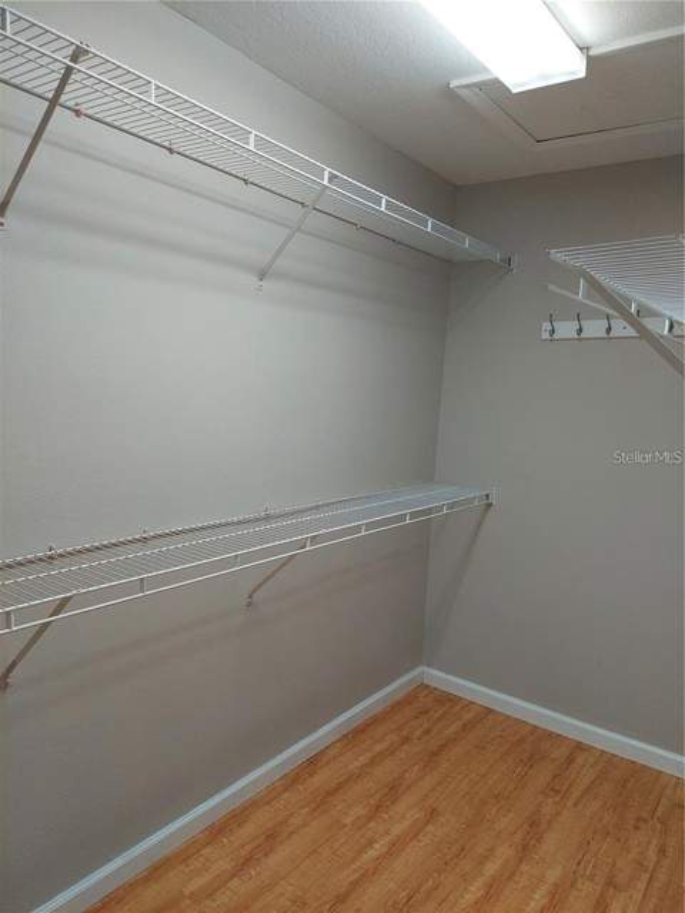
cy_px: 456
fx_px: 633
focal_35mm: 24
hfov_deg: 56.8
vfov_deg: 71.6
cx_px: 342
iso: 200
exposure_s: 1/120
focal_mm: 5.23
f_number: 1.8
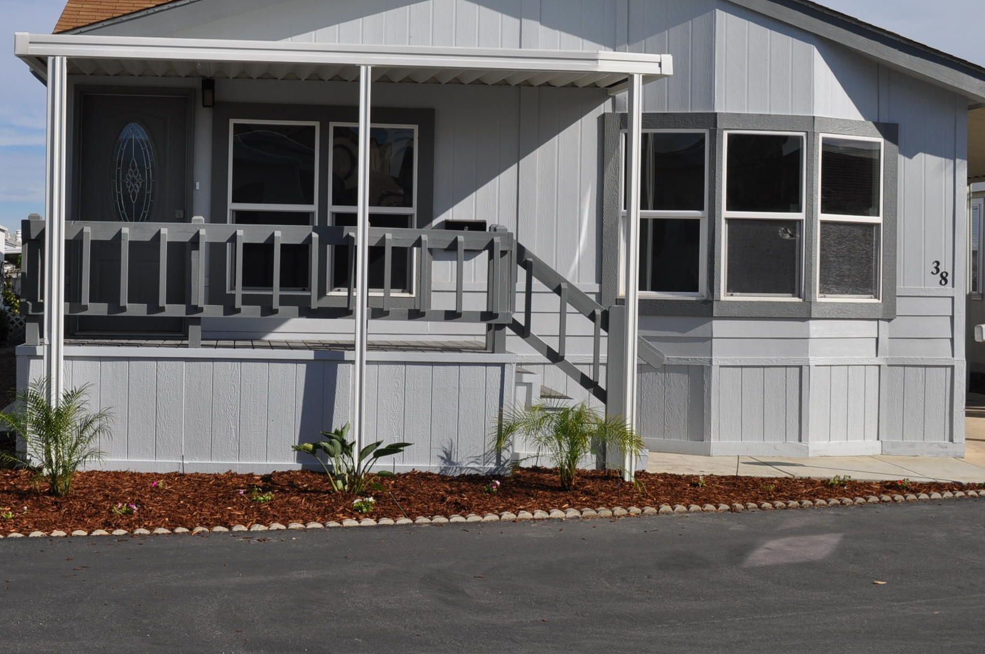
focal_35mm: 49
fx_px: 1339
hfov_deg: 40.3
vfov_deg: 27.4
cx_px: 422
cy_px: 264
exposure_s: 1/500
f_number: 11
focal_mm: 24
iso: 200
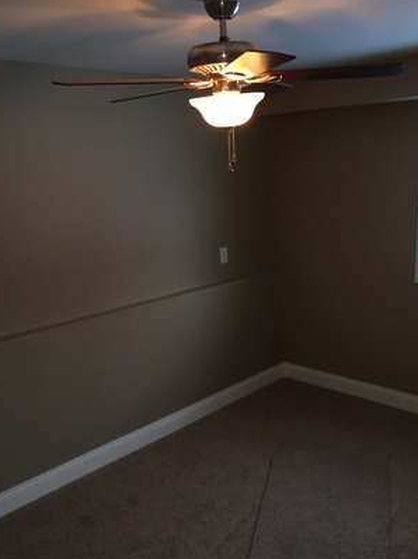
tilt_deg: -13.0
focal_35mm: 35
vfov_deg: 52.6
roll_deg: +2.4
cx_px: 212
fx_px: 564
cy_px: 308
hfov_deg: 40.7
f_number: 2.2
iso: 64
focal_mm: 4.15
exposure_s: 1/20
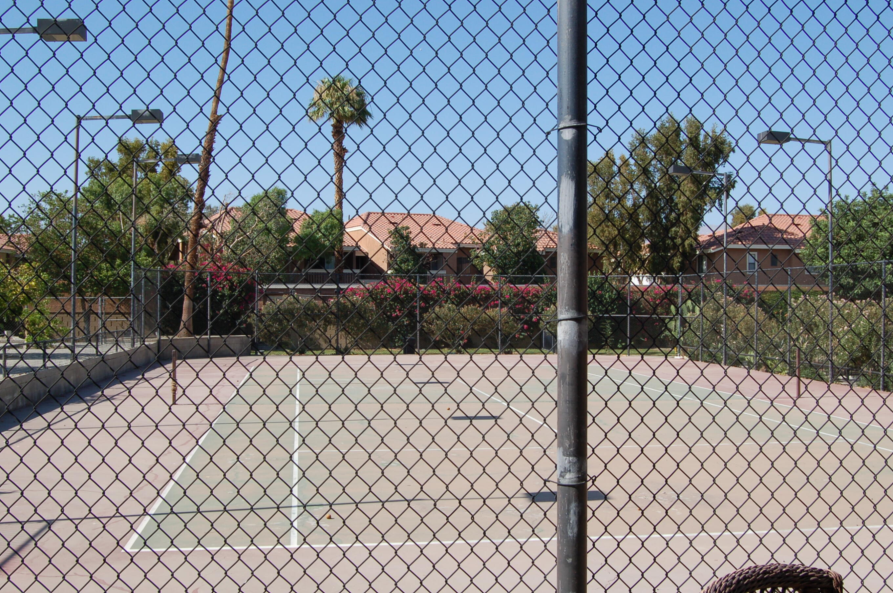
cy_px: 275
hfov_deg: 45.4
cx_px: 471
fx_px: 1066
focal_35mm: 43
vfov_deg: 31.1
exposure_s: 1/320
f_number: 9
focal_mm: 26
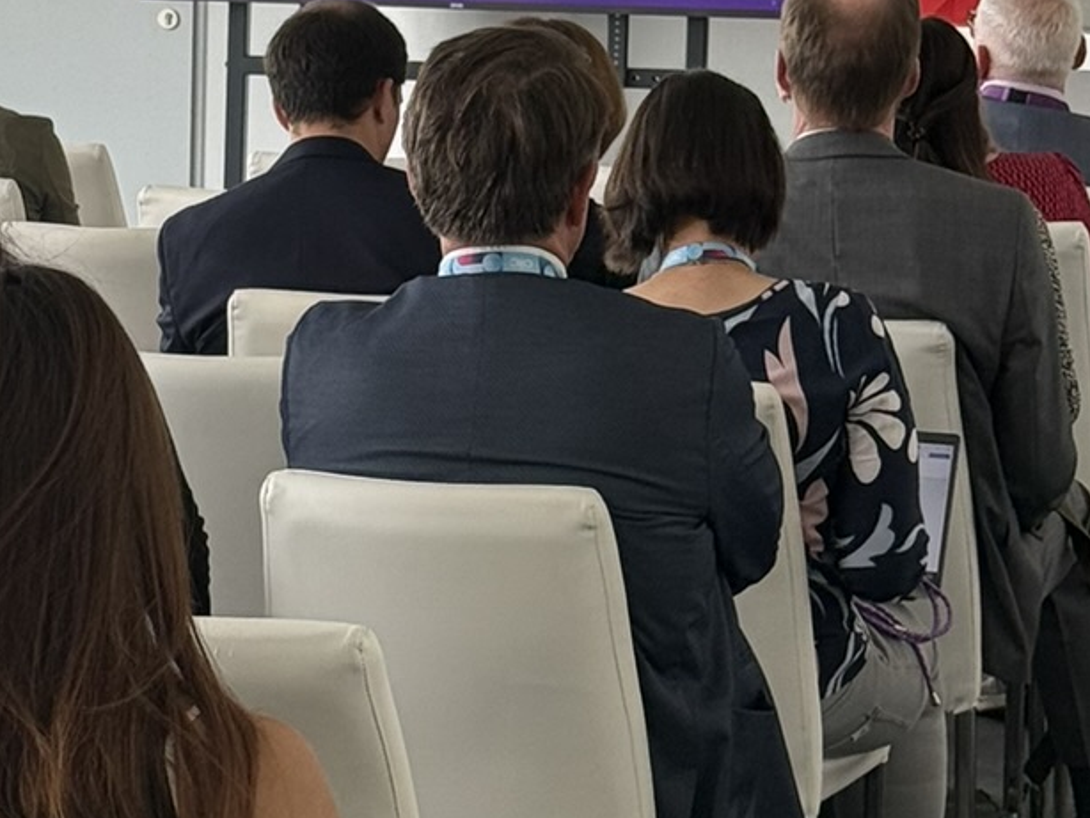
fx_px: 5040
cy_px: 238
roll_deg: -1.0
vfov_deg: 9.3
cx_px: -36
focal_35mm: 160
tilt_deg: -4.7
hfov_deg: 12.2
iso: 64
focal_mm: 6.76
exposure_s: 1/121
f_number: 1.78
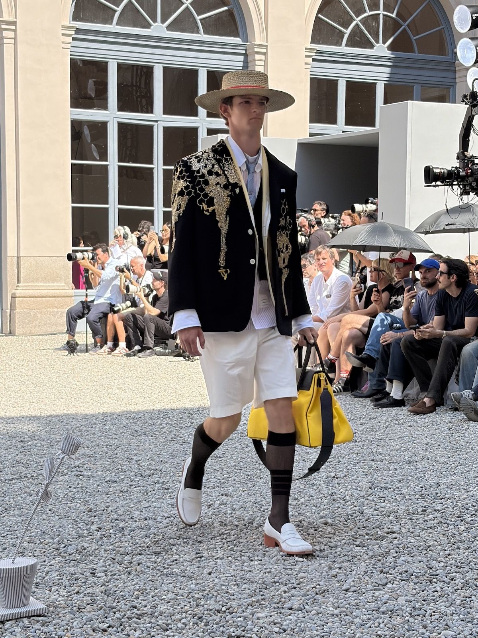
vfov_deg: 36.8
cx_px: 239
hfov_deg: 28.0
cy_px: 319
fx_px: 957
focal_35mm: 52
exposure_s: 1/2075
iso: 40
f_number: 1.6
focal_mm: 5.96
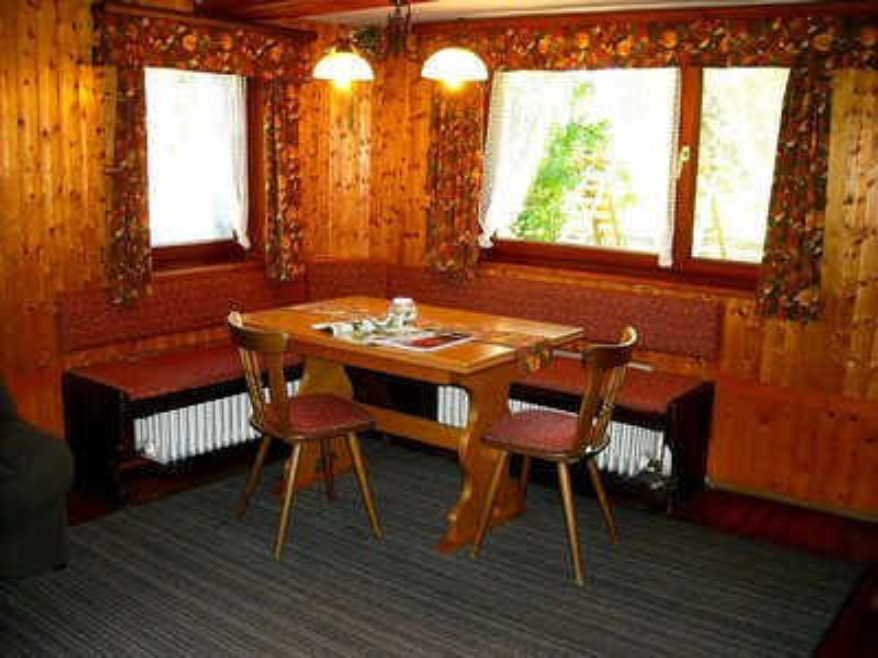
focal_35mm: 35
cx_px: 439
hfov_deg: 52.6
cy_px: 329
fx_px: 888
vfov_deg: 40.7
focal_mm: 5.7
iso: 400
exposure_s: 1/60
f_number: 2.8
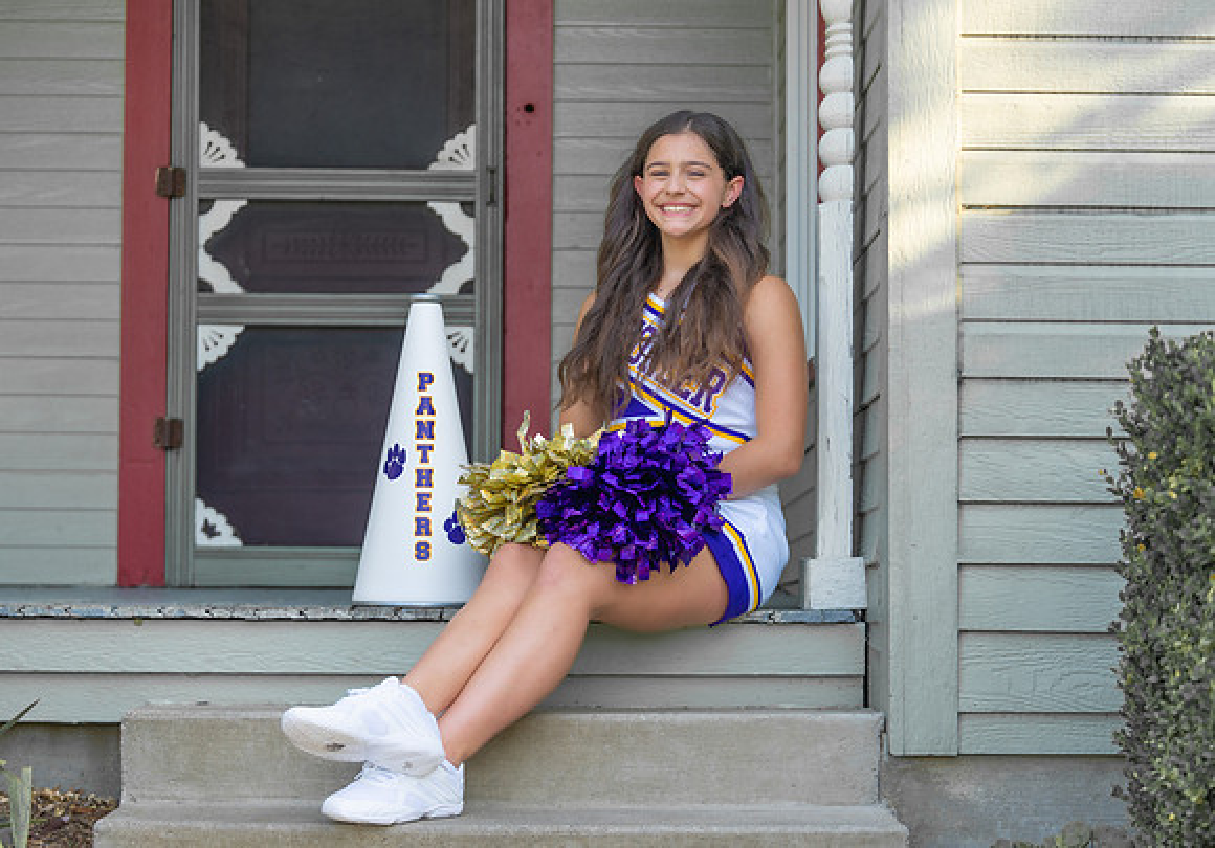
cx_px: 623
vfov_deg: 17.5
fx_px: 2754
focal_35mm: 80
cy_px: 446
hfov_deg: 24.9
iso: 125
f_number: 2.8
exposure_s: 1/320
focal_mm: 70
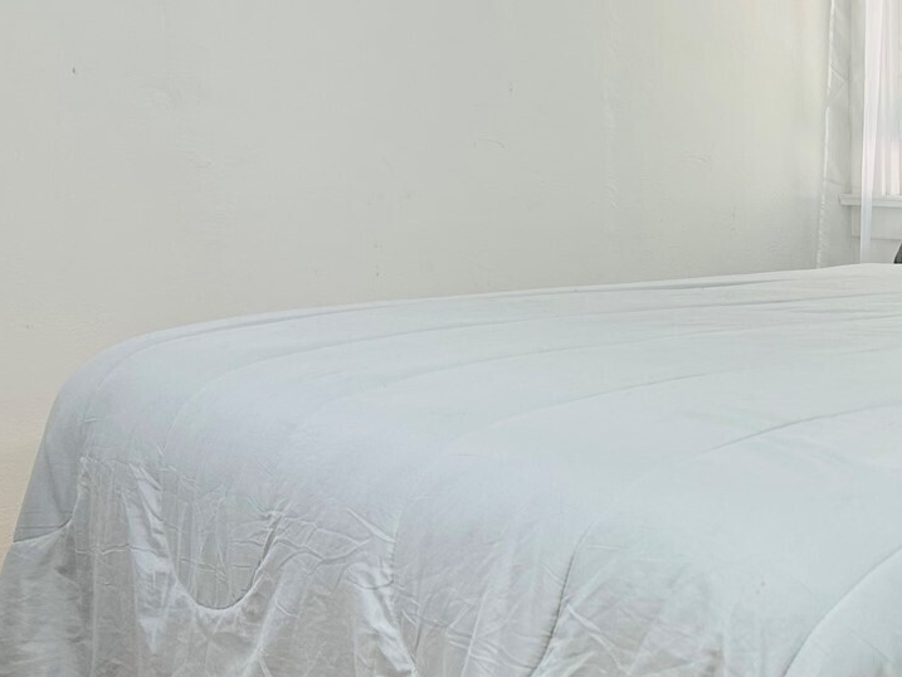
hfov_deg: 30.3
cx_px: 951
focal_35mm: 58
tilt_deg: -8.1
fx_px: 1512
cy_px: 383
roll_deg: -0.2
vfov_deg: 25.2
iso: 40
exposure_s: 1/120
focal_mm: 5.7
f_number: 1.5
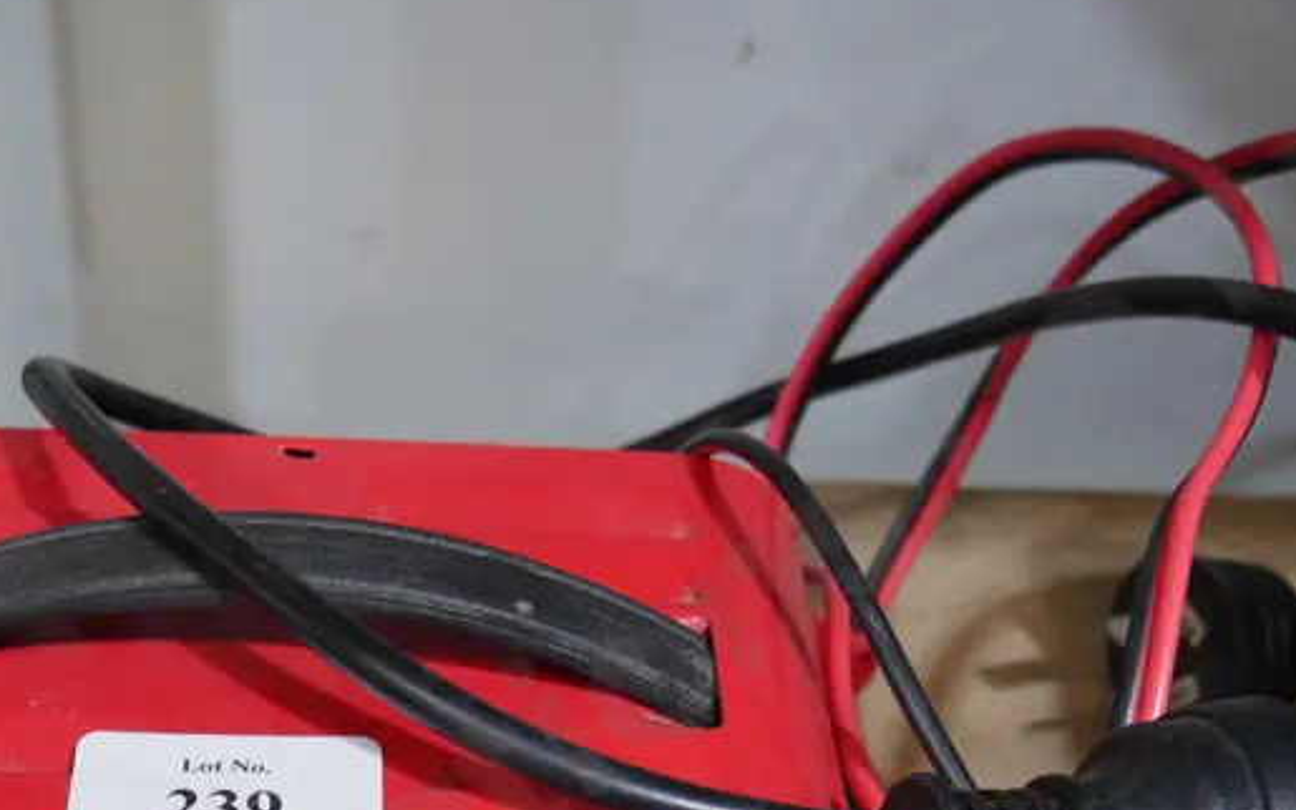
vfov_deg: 20.9
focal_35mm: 59
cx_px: 347
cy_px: 909
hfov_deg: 33.9
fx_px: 2084
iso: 800
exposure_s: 1/60
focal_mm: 14
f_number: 3.5
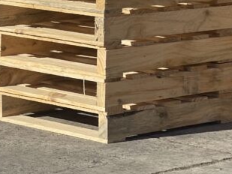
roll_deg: -0.2
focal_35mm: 212
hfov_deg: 9.2
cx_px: -34
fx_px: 1421
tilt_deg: -7.5
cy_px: 10
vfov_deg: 7.0
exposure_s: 1/1647
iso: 20
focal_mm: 7.5
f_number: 2.2
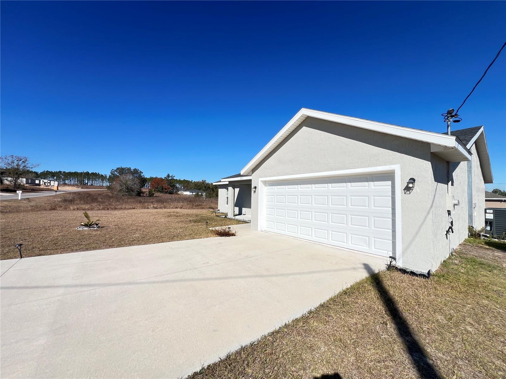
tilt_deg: +2.9
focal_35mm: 13
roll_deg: -0.9
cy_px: 190
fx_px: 190
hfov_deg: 106.2
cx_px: 253
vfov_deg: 89.9
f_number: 1.8
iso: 32
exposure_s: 1/1263
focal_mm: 1.57
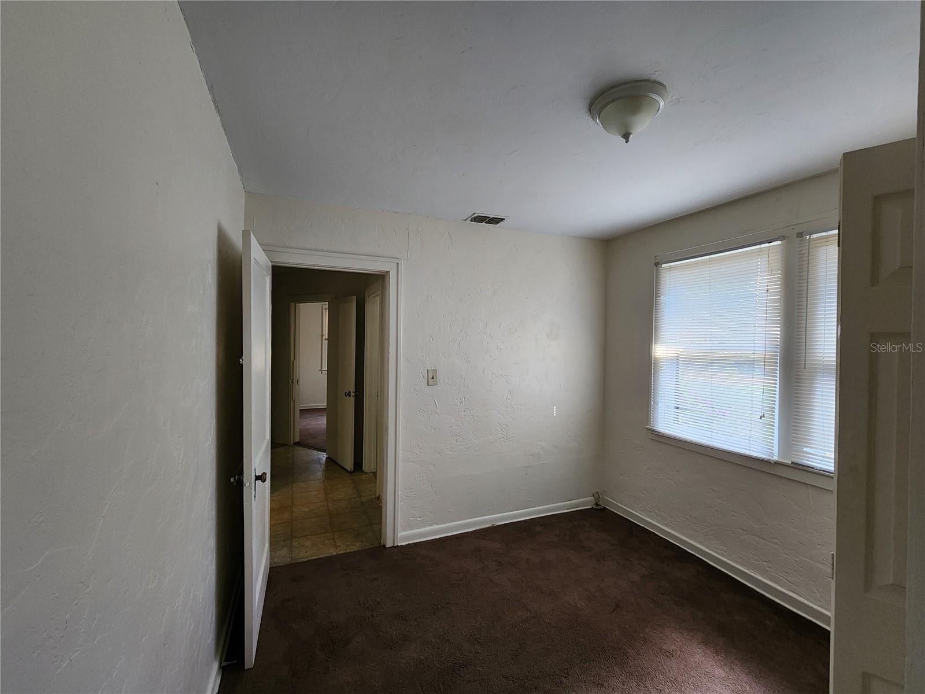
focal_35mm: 13
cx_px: 462
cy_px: 347
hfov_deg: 106.2
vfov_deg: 89.9
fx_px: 347
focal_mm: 2.2
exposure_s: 1/30
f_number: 2.2
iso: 320
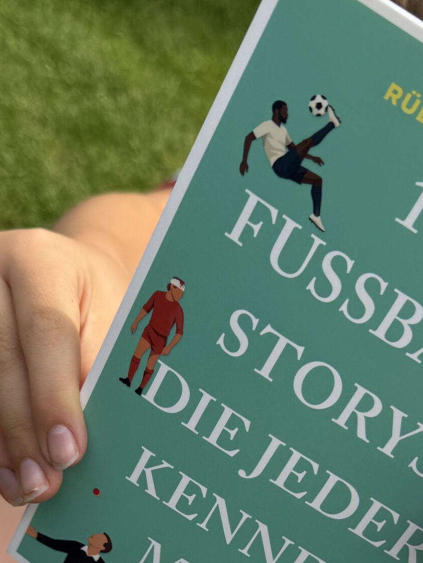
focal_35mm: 55
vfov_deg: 32.4
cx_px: 245
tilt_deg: -54.6
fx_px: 896
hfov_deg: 26.5
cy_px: 548
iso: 80
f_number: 1.78
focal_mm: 6.76
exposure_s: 1/2703
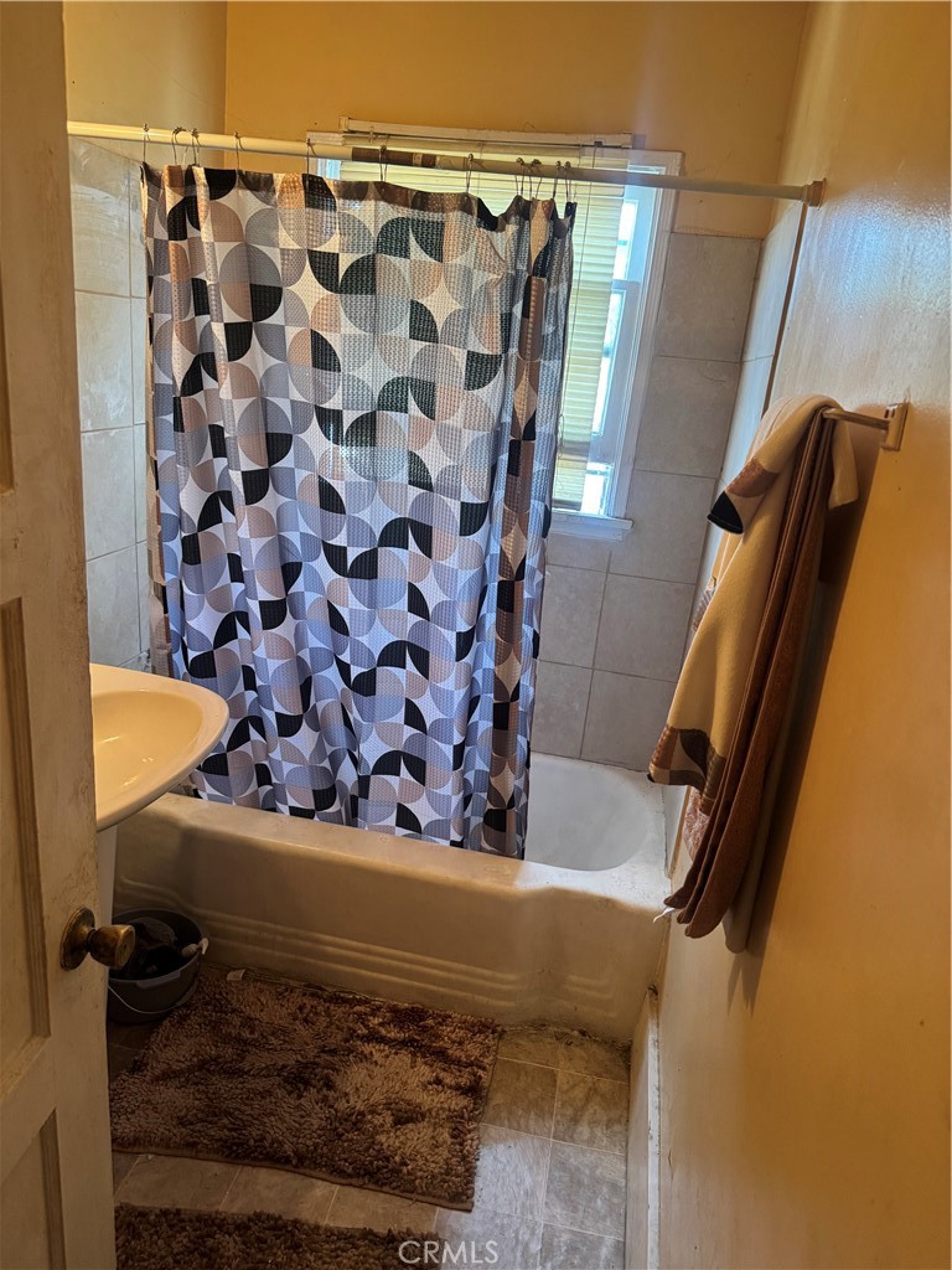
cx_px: 476
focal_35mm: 24
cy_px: 635
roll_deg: -3.5
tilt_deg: -20.3
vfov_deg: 71.6
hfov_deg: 56.8
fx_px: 880
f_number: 1.78
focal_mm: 6.76
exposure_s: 1/60
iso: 400
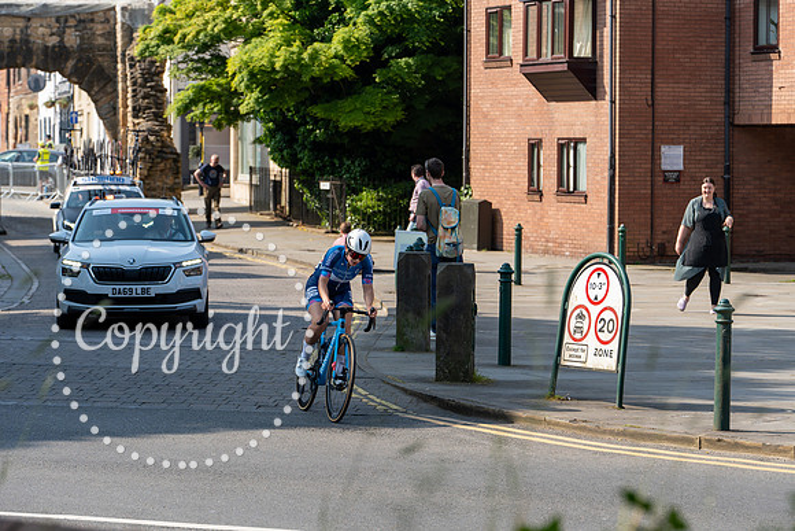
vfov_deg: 12.2
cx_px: 398
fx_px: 2474
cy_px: 266
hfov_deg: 18.3
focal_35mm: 112
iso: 200
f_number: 5
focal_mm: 112
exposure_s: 1/640
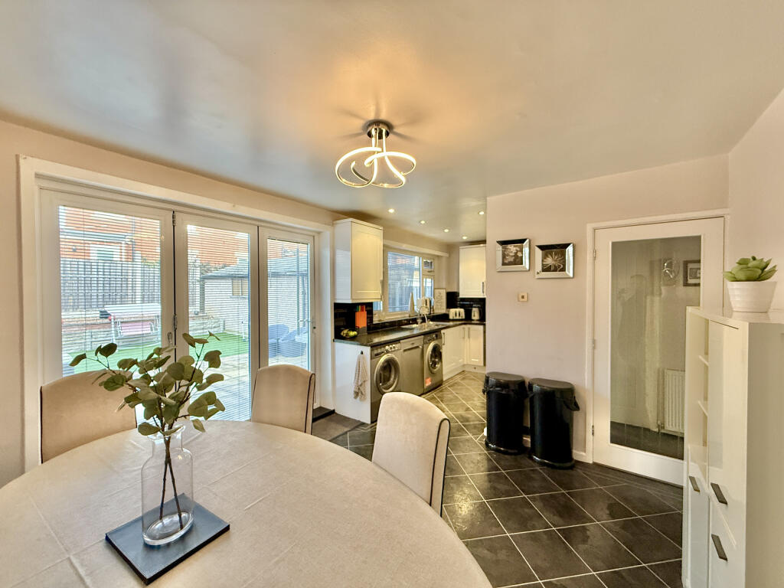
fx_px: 317
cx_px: 392
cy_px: 294
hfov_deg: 102.1
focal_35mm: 14
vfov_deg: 85.7
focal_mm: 2.22
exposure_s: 1/50
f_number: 2.2
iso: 400
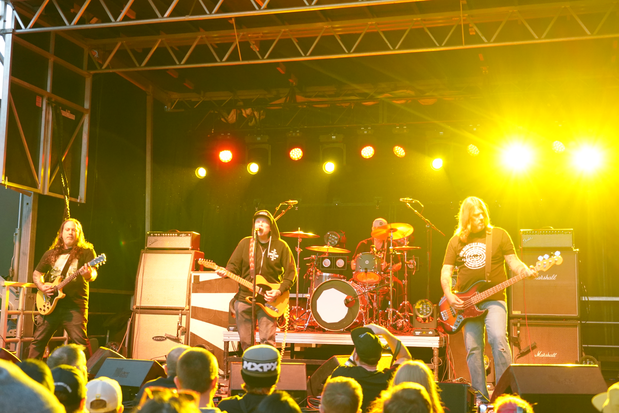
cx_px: 310
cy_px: 206
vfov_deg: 28.1
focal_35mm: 48
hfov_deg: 41.1
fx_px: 825
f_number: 4
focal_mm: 48
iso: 6400
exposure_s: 1/160
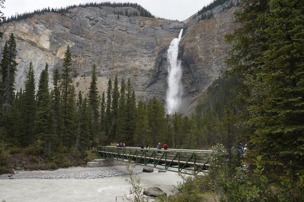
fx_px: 253
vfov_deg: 43.5
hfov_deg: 62.0
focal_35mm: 30
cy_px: 101
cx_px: 152
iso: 100
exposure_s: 1/125
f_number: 8
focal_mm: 20
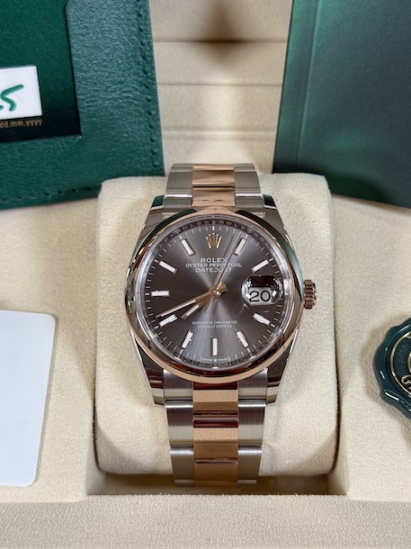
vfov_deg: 30.7
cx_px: 230
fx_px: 998
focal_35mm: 63
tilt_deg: -49.5
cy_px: 247
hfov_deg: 23.3
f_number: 1.78
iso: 50
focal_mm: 6.76
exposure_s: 1/60
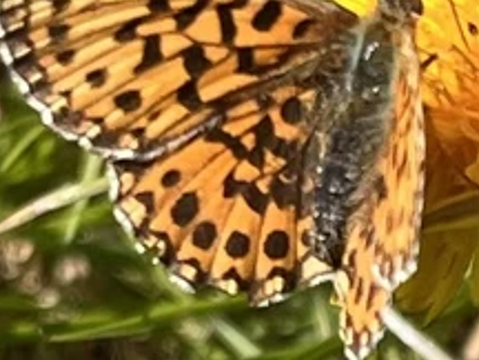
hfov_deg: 24.6
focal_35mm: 77
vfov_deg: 19.1
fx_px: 1065
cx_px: 437
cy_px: 146
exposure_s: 1/1832
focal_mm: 5.1
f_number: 1.6
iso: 50
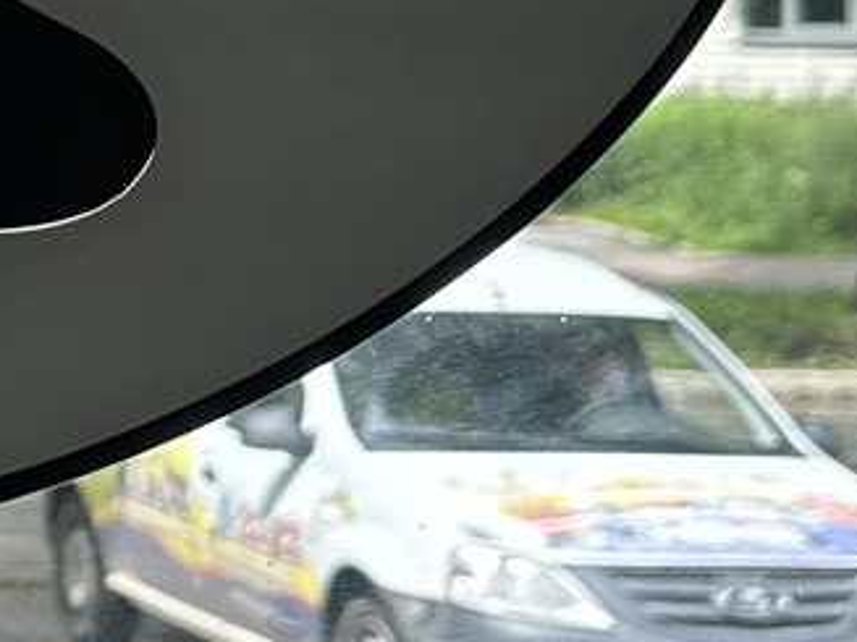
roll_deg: -0.8
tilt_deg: -1.9
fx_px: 3638
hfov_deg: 12.5
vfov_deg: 10.0
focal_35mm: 147
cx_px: -571
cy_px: -13
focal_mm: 6.86
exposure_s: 1/935
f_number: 1.78
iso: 80
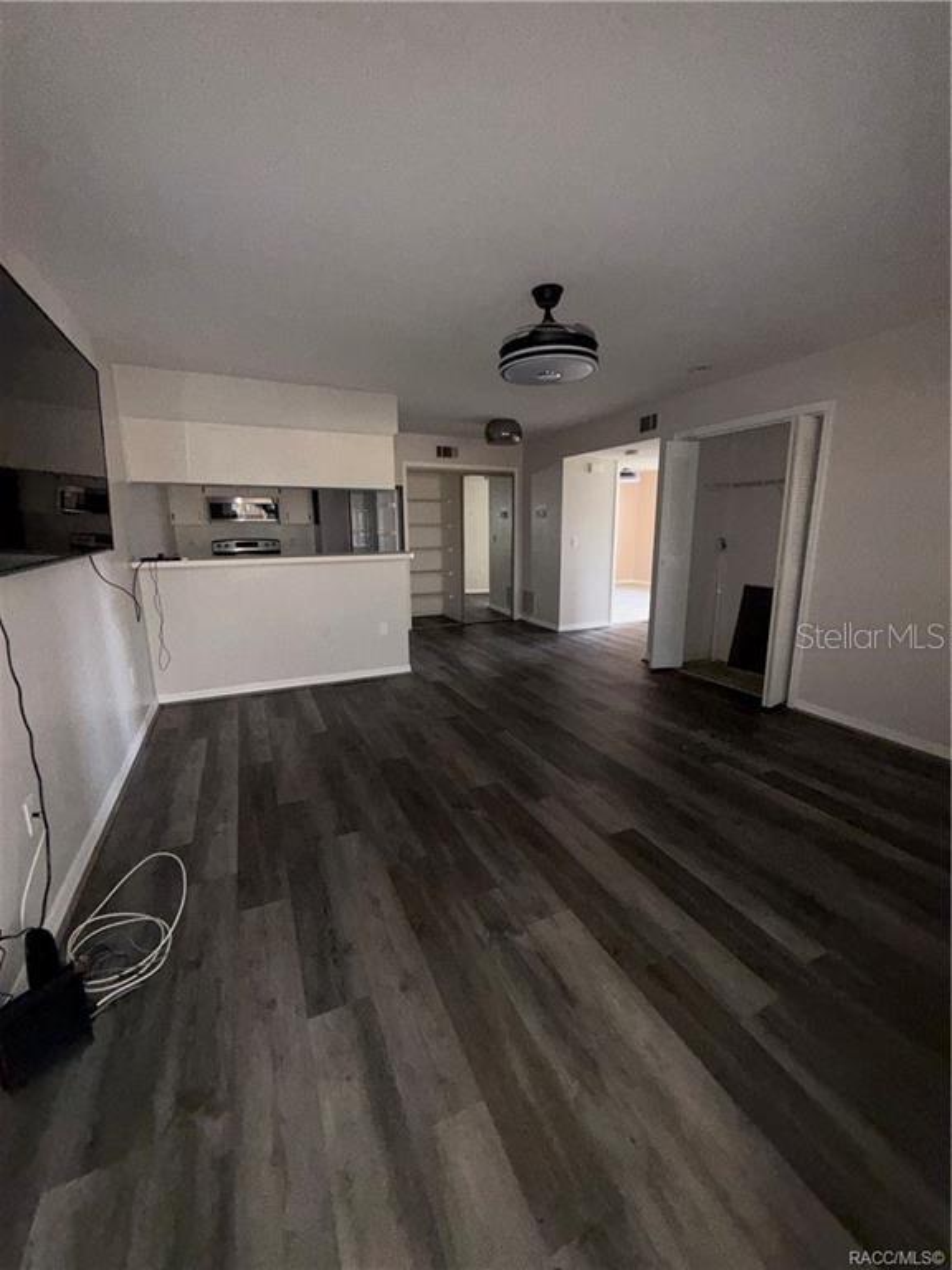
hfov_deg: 85.7
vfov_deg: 102.1
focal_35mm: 14
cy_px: 635
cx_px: 476
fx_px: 513
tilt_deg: -12.3
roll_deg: +0.2
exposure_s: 1/60
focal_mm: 2.22
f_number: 2.2
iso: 200
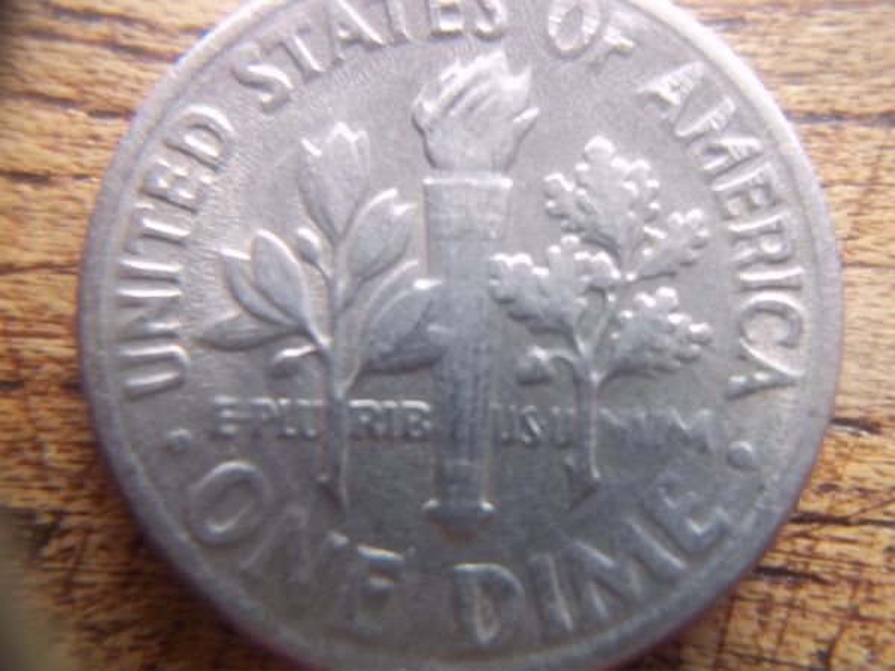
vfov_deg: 39.7
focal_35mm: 36
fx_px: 931
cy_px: 336
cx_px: 448
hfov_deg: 51.4
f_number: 3.1
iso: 80
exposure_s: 1/60
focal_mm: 6.5
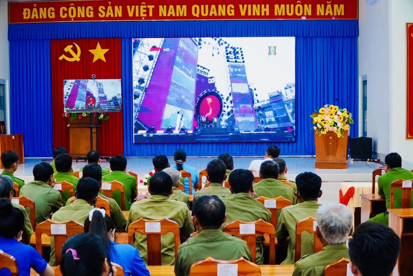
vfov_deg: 29.0
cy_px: 138
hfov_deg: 42.3
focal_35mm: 46
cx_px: 206
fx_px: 534
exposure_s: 1/160
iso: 1250
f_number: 4
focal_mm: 31
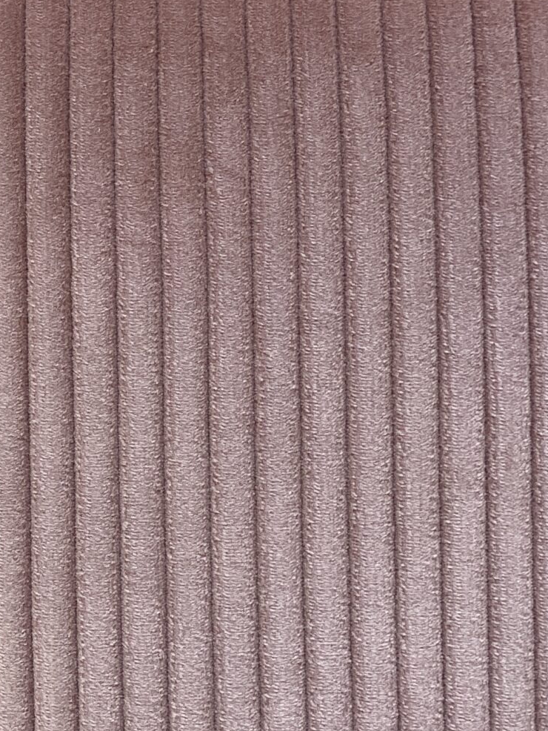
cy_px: 147
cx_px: -90
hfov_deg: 10.8
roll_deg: +0.5
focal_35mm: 135
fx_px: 2848
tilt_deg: -21.4
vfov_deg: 14.5
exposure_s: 1/132
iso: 20
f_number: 2
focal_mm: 6
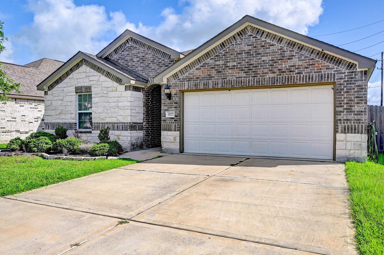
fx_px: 283
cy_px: 125
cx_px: 202
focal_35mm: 27
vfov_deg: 48.6
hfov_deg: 68.3
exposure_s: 1/1000
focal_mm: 24.5
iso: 400
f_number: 8
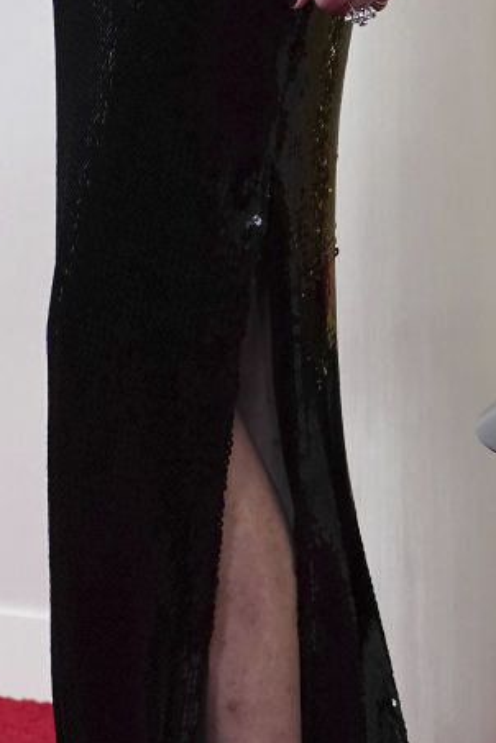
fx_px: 8204
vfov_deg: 5.2
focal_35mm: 397
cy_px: -256
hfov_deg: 3.5
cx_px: 328
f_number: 7.1
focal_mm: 100
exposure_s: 1/500
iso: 3200
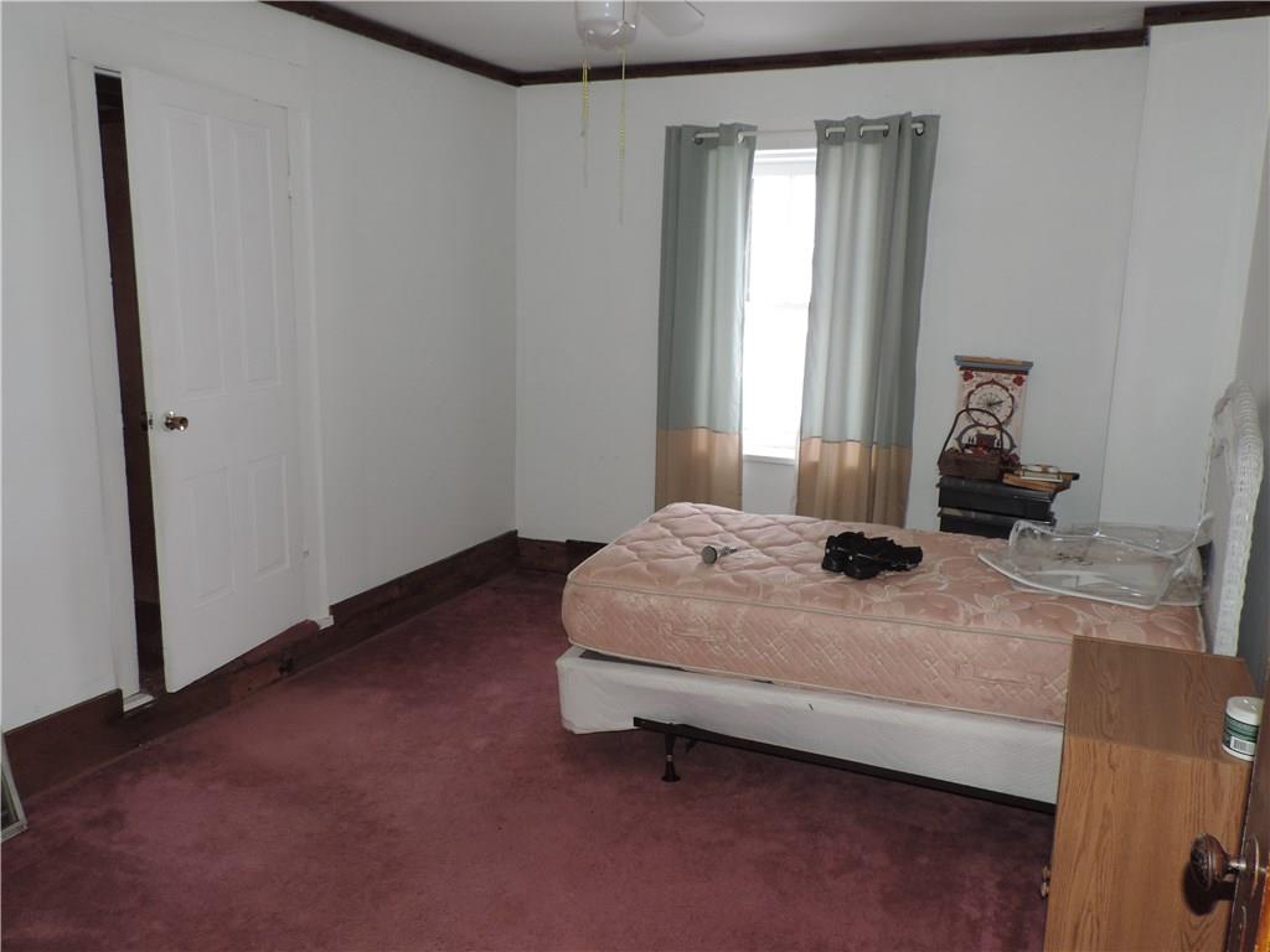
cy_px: 476
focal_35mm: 28
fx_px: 1027
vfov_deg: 49.7
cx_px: 635
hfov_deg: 63.4
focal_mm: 4.9
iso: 200
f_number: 3.1
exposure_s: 1/30
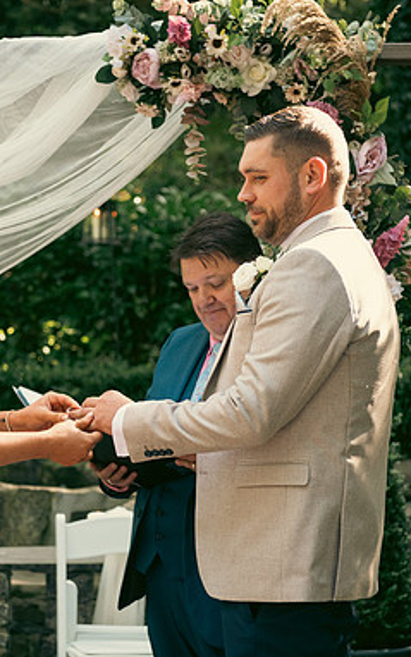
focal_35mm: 96
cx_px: 113
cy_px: 328
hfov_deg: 13.6
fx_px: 1719
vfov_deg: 21.6
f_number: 3.5
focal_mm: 62
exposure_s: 1/160
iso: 320
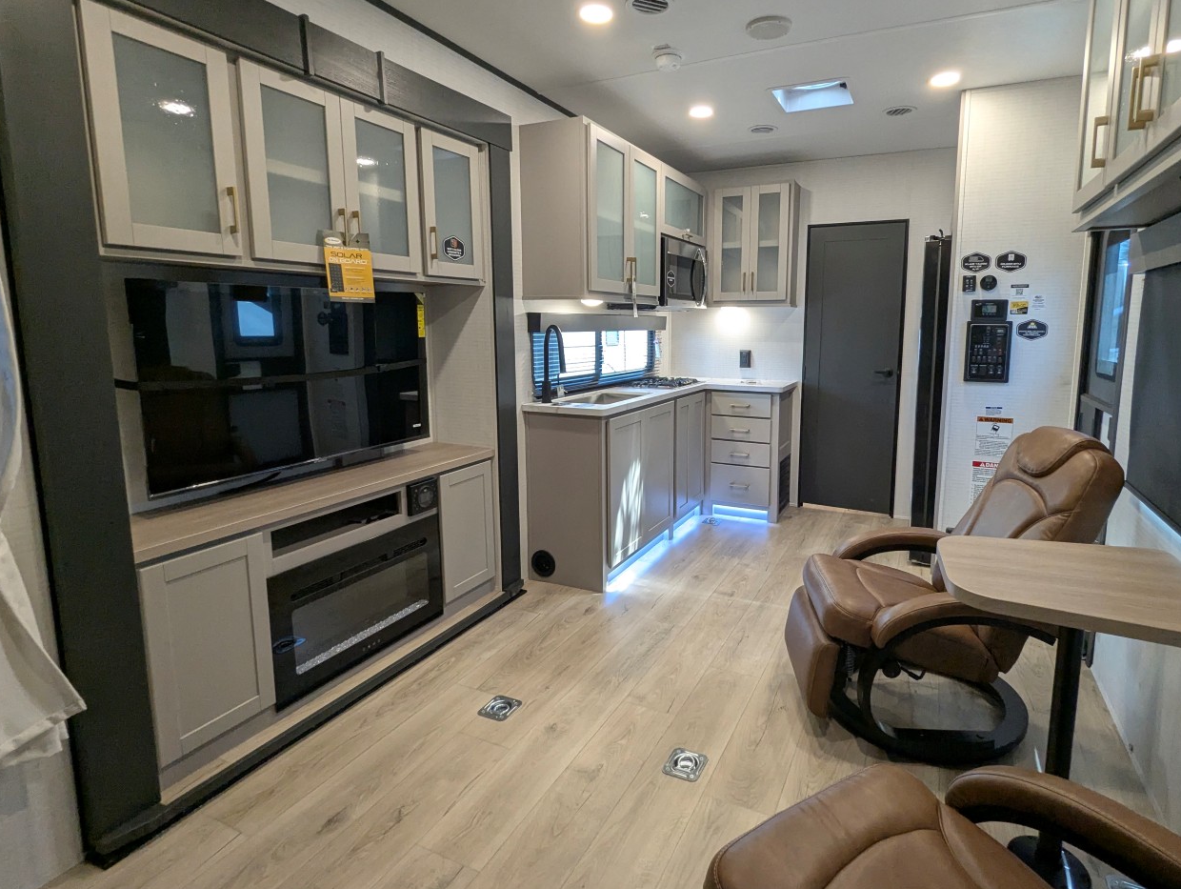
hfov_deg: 87.4
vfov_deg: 71.6
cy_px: 407
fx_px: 615
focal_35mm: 18
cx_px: 653
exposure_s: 1/85.1
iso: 199
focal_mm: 2.35
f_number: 2.2
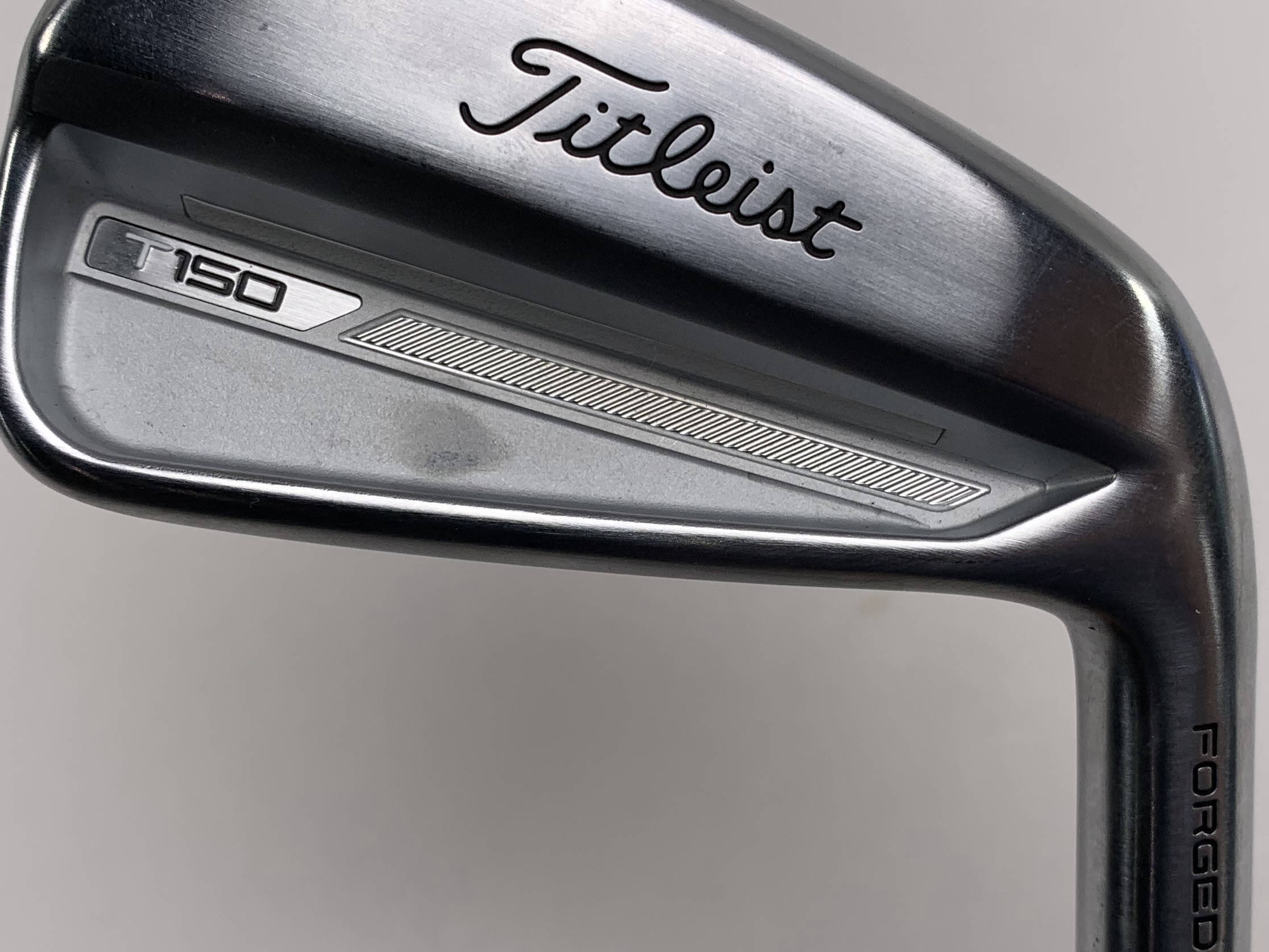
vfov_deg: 30.8
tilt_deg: -74.0
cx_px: 687
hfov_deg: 40.4
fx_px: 1723
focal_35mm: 47
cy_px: 561
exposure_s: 1/368
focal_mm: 4.25
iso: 25
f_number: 1.8
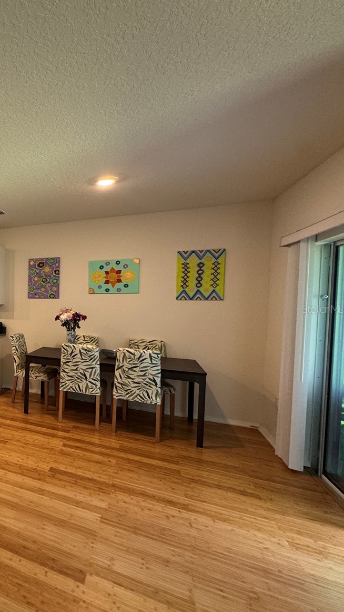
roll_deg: -0.6
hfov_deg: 39.0
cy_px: 309
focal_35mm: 21
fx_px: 340
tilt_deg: -2.7
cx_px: -69
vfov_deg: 83.8
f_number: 2.2
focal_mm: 2.22
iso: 160
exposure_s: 1/60
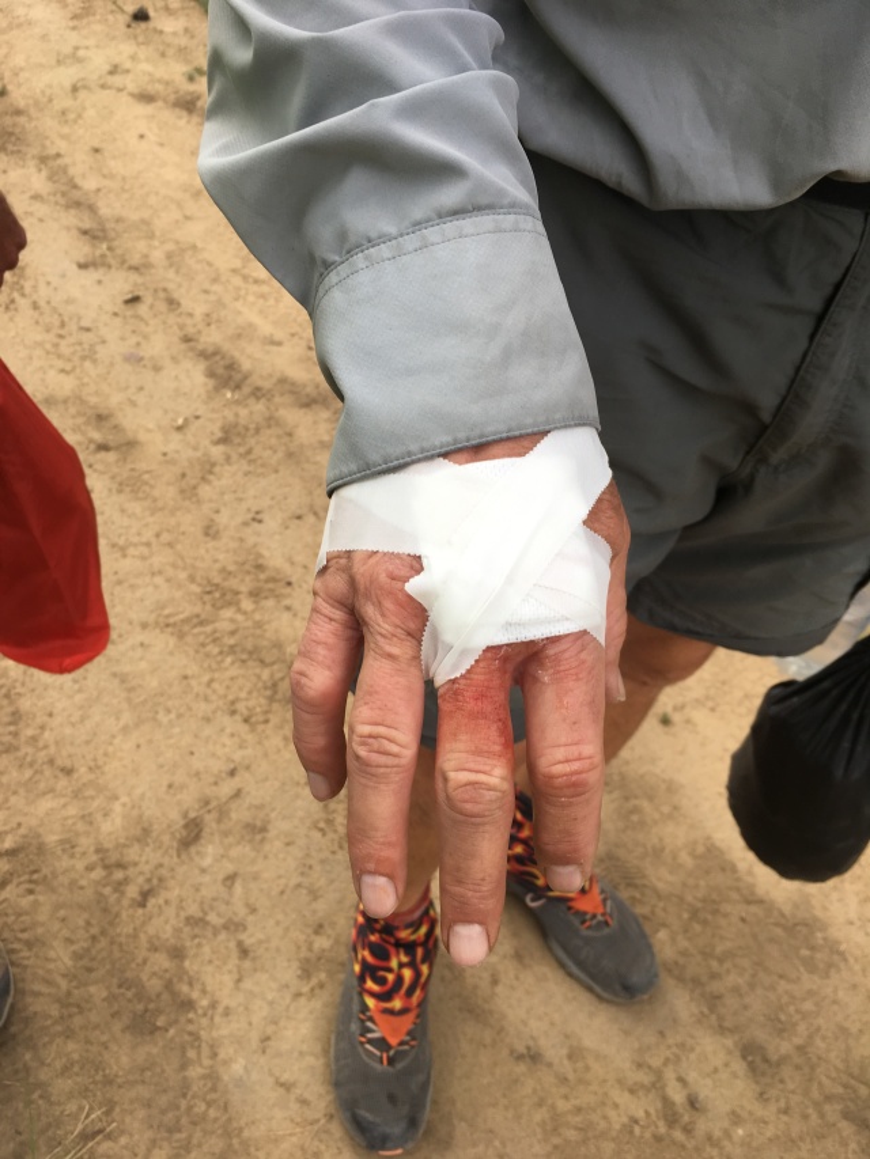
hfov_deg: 48.2
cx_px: 435
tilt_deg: -45.4
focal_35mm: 29
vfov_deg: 61.7
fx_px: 972
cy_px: 580
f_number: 2.2
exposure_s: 1/348
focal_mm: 4.15
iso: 25
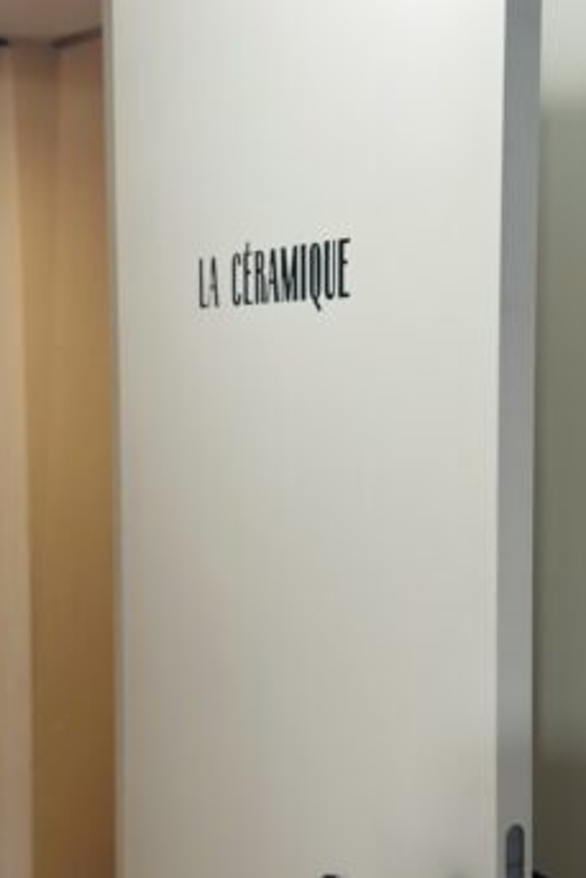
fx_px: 1244
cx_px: 283
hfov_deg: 26.5
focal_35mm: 51
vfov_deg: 38.9
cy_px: 445
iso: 80
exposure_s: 1/50
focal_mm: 6.86
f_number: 1.78
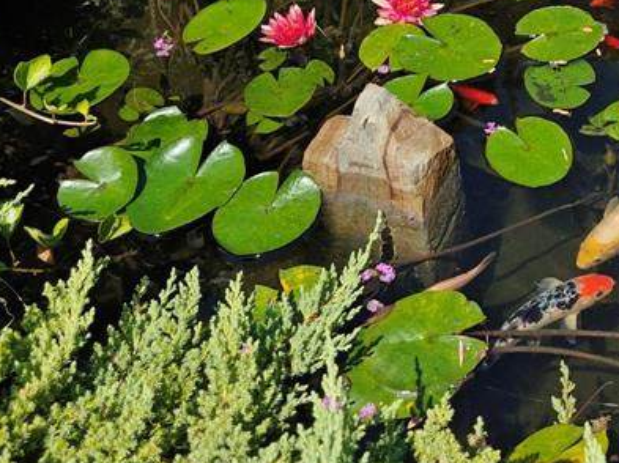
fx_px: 1072
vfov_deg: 22.1
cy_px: -126
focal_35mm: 60
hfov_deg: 29.5
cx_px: 655
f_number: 1.6
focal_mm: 6.06
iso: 50
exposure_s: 1/2448
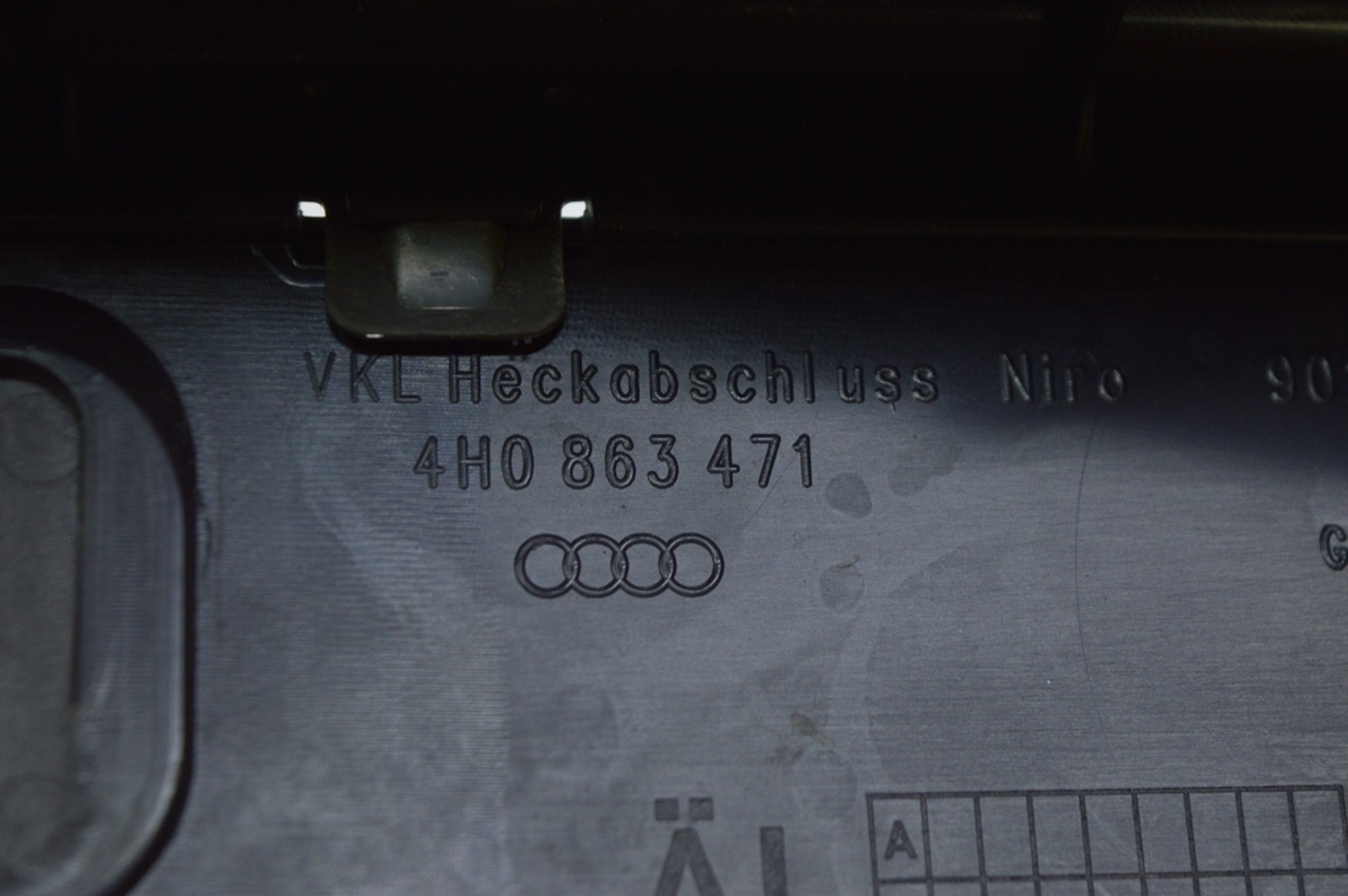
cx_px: 674
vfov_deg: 16.5
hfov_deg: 24.6
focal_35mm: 82
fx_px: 3087
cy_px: 448
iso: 400
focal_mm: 55
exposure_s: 1/50
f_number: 5.6
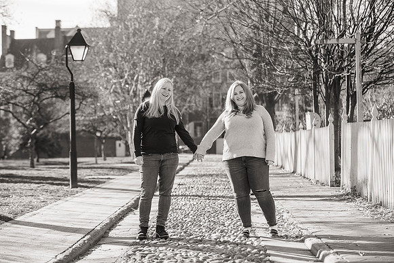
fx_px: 991
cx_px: 187
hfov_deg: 22.5
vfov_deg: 15.1
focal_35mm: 91
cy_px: 125
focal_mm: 86
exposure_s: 1/4000
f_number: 3.2
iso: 640
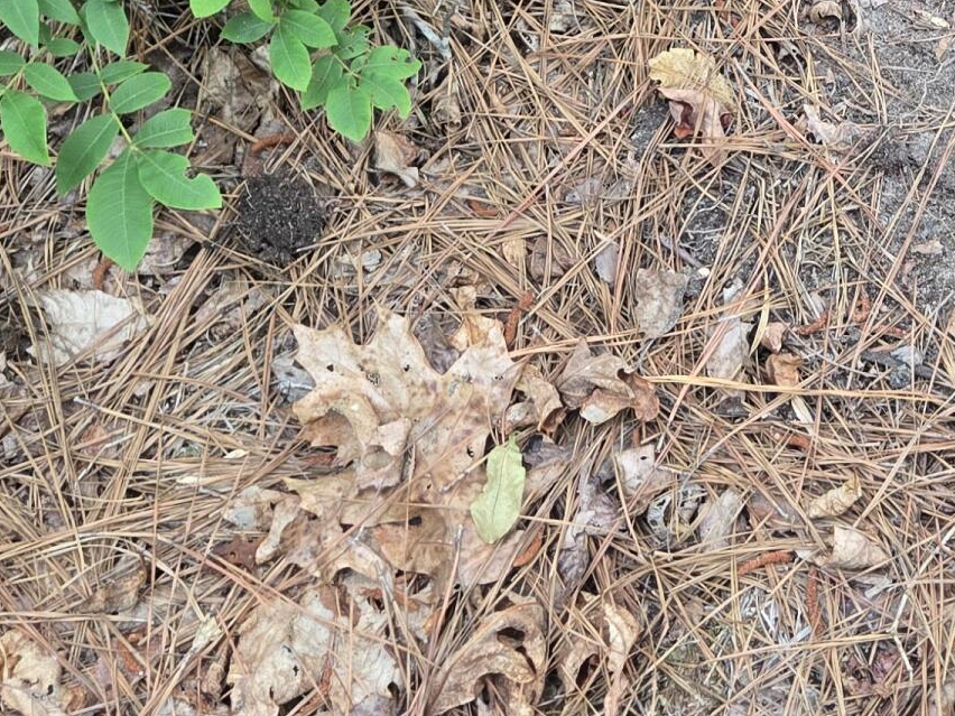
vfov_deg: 17.5
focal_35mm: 81
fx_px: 2235
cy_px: -89
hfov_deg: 22.7
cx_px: 1047
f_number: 1.8
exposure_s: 1/180
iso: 100
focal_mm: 5.4
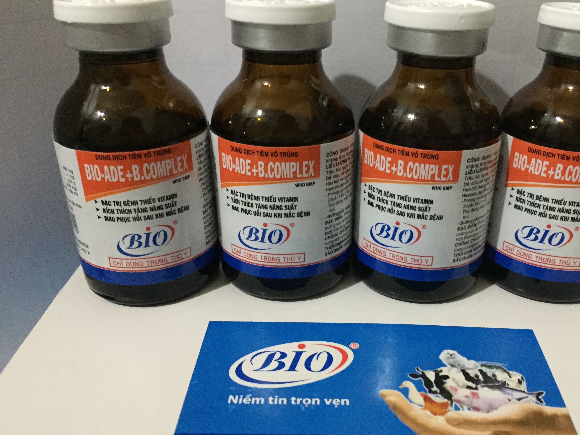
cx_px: 339
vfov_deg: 41.7
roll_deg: -1.6
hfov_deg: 53.7
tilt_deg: -29.8
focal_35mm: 34
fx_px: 570
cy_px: 241
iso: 400
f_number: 2.2
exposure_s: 1/17
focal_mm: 4.15
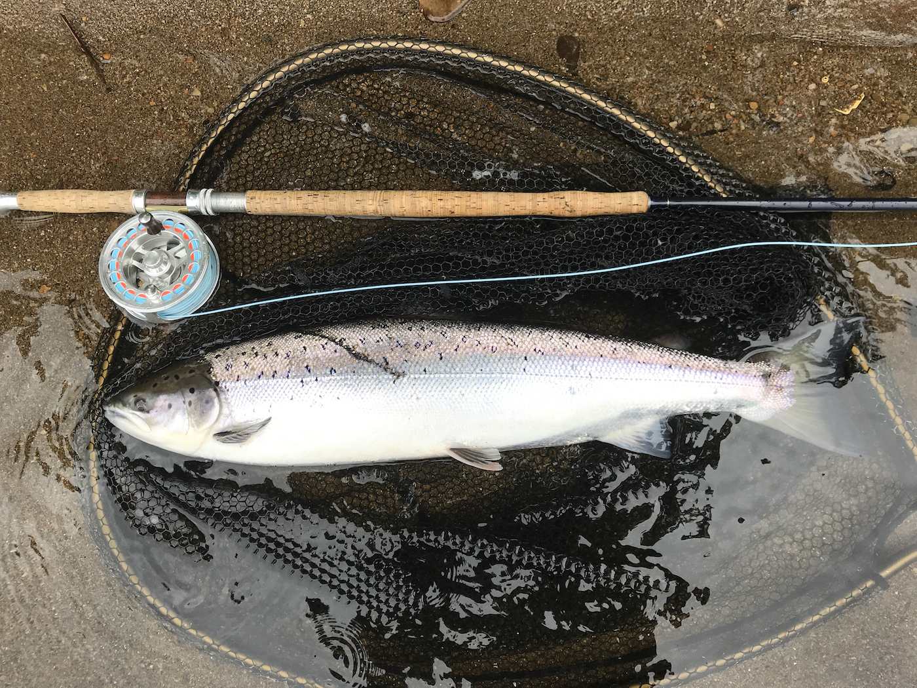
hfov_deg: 63.4
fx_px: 742
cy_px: 344
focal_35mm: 28
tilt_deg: -76.4
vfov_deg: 49.7
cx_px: 458
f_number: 1.8
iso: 20
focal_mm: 3.99
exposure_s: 1/587
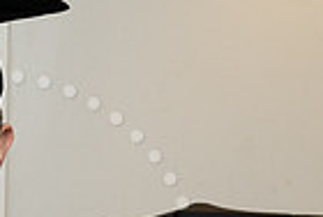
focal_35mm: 211
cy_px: 285
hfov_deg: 9.6
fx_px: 1897
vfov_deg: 6.5
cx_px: -14
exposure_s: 1/80
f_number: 5.6
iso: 640
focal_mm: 51
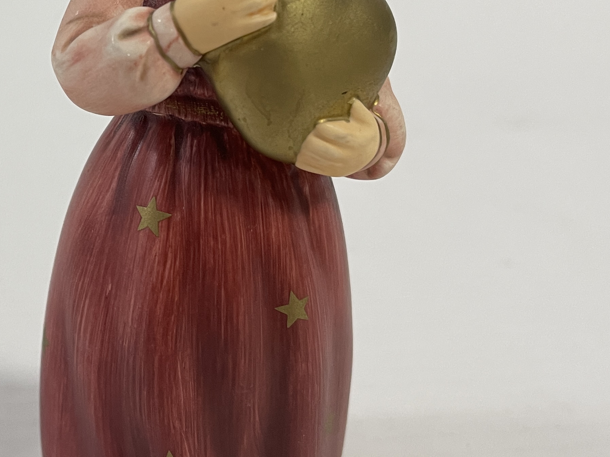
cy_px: 138
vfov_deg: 25.9
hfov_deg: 33.3
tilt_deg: -18.4
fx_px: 987
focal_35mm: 56
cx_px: 120
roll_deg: -2.3
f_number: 1.6
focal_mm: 5.1
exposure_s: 1/82
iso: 125
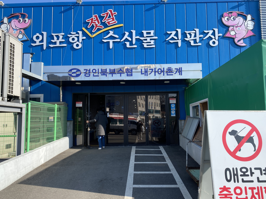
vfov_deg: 51.3
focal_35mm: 27
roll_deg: +0.1
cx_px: 135
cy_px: 103
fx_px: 207
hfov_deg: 65.3
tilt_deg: +4.6
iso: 32
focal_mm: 4.25
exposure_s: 1/1429
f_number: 1.8
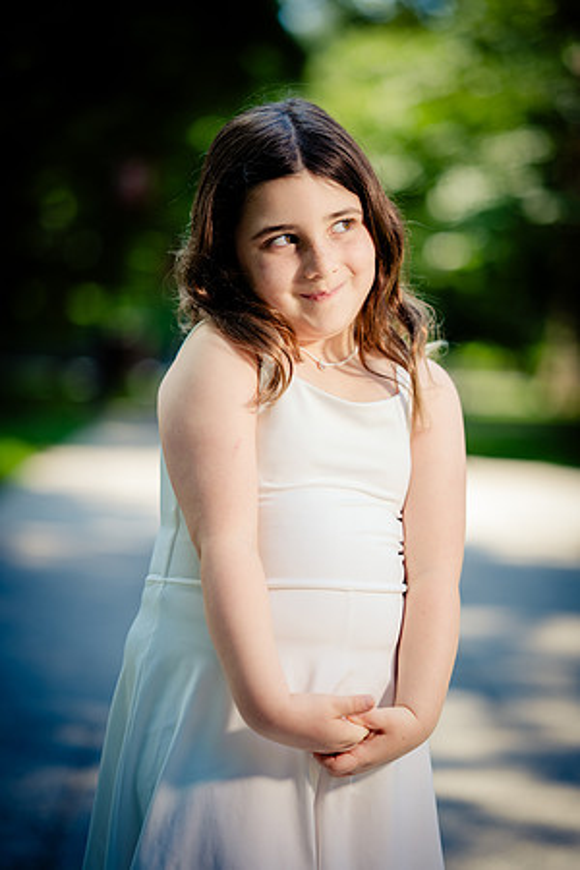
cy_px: 435
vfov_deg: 23.9
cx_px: 290
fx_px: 2054
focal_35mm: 85
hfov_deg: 16.1
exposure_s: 1/400
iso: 64
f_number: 1.8
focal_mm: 85
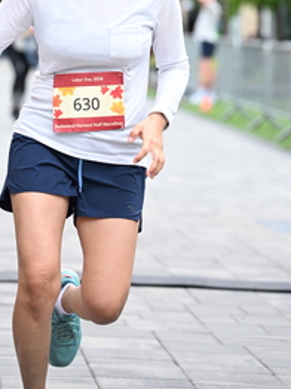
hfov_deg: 7.7
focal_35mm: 192
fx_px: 2156
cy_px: -12
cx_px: 105
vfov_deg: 10.2
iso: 640
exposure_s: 1/1600
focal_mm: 95
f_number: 2.8
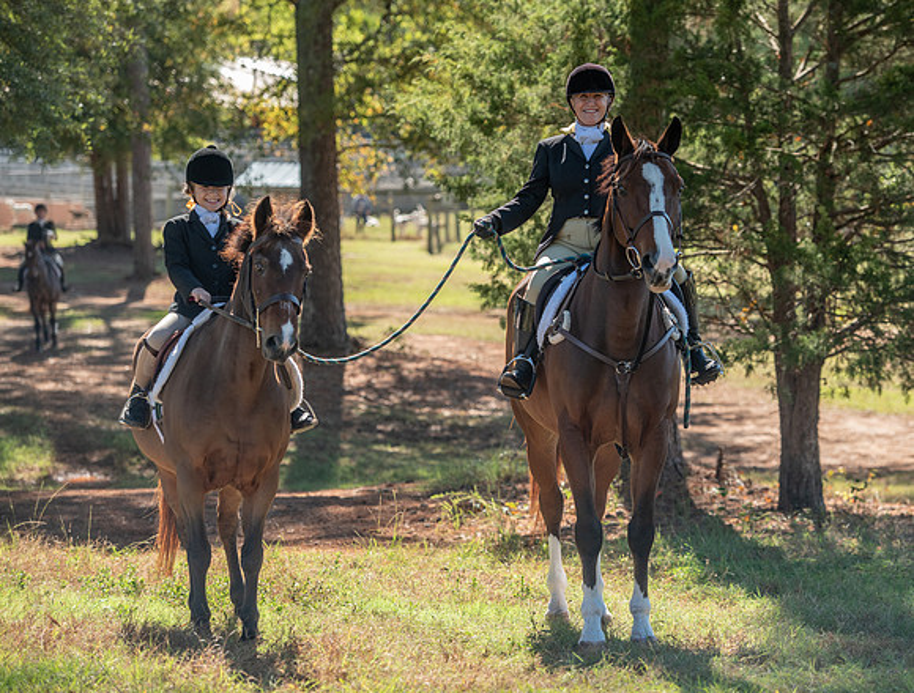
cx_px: 521
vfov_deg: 12.2
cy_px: 346
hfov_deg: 16.1
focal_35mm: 122
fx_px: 3238
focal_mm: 112
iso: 280
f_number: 4
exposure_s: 1/320
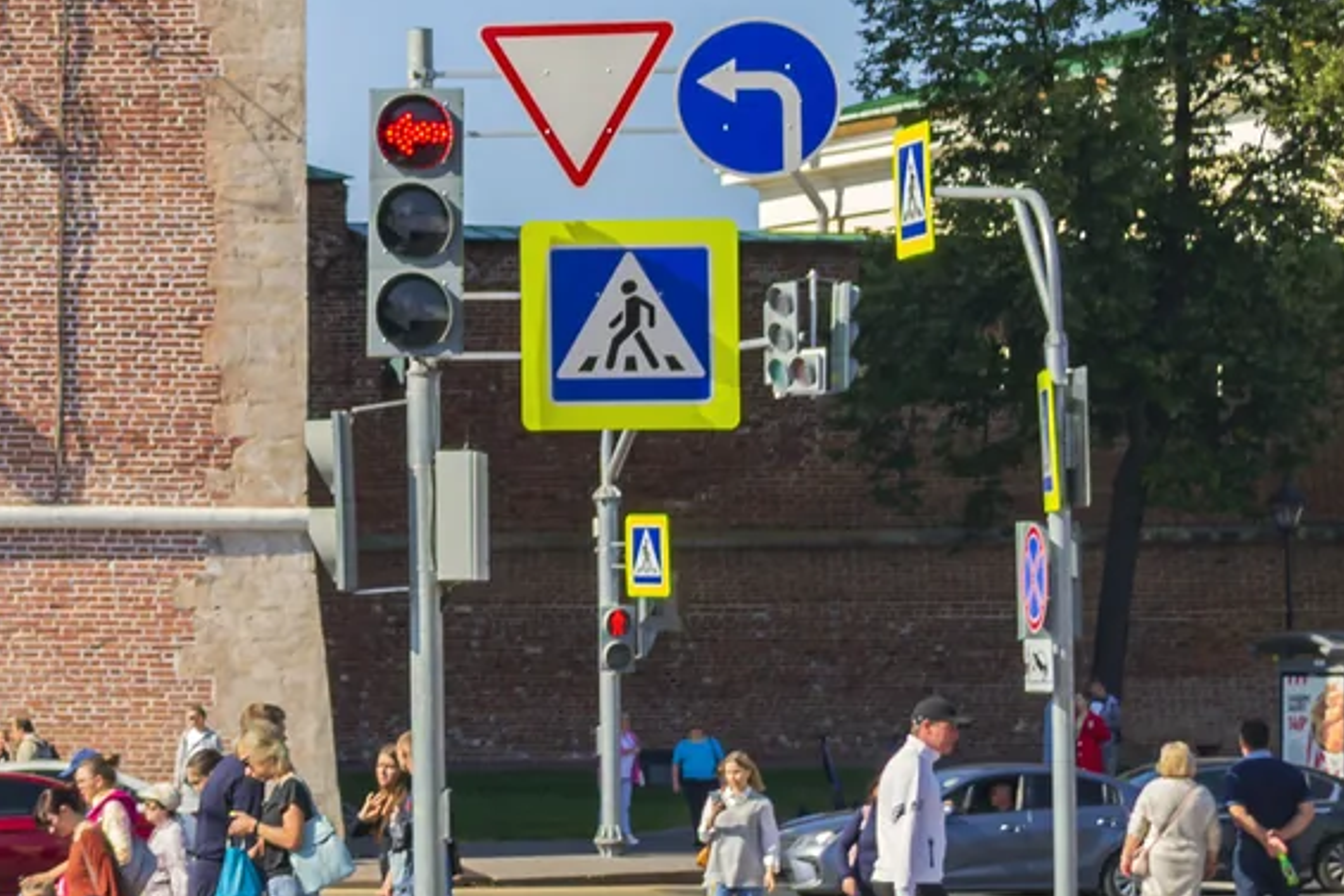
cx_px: -316
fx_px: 5515
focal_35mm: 148
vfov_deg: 9.1
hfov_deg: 13.5
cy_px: -345
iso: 200
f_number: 6.3
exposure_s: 1/500
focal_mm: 29
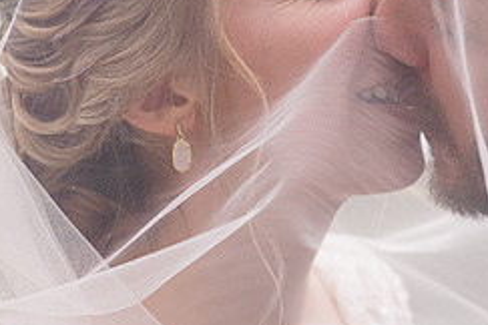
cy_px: 166
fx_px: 2752
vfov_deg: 6.8
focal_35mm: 203
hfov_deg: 10.1
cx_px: 341
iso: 500
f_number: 3.5
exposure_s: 1/4000
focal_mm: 85
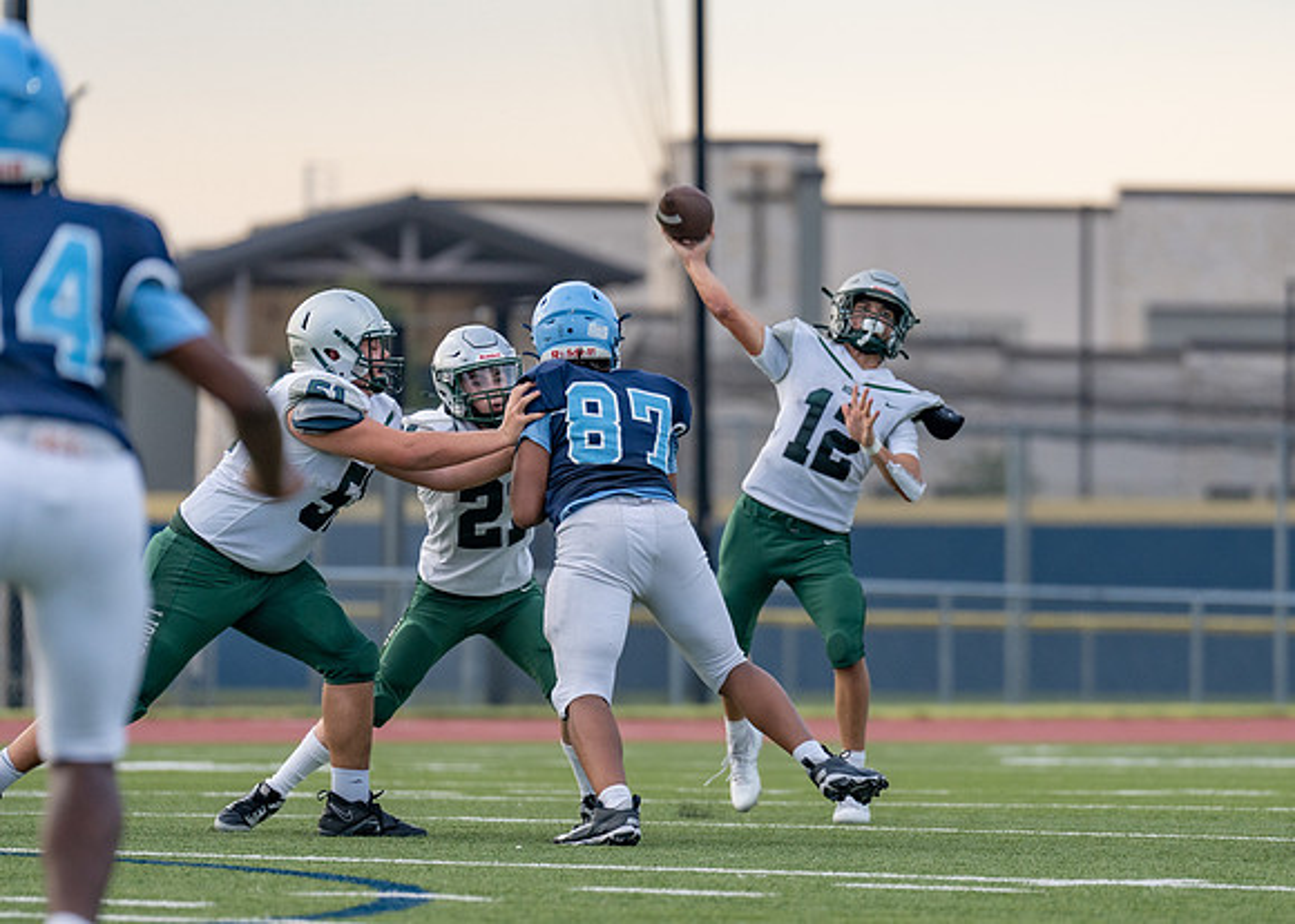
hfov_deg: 5.7
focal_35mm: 351
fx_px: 12918
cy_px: 449
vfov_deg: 4.1
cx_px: 769
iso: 250
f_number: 2.8
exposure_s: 1/1250
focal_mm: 200
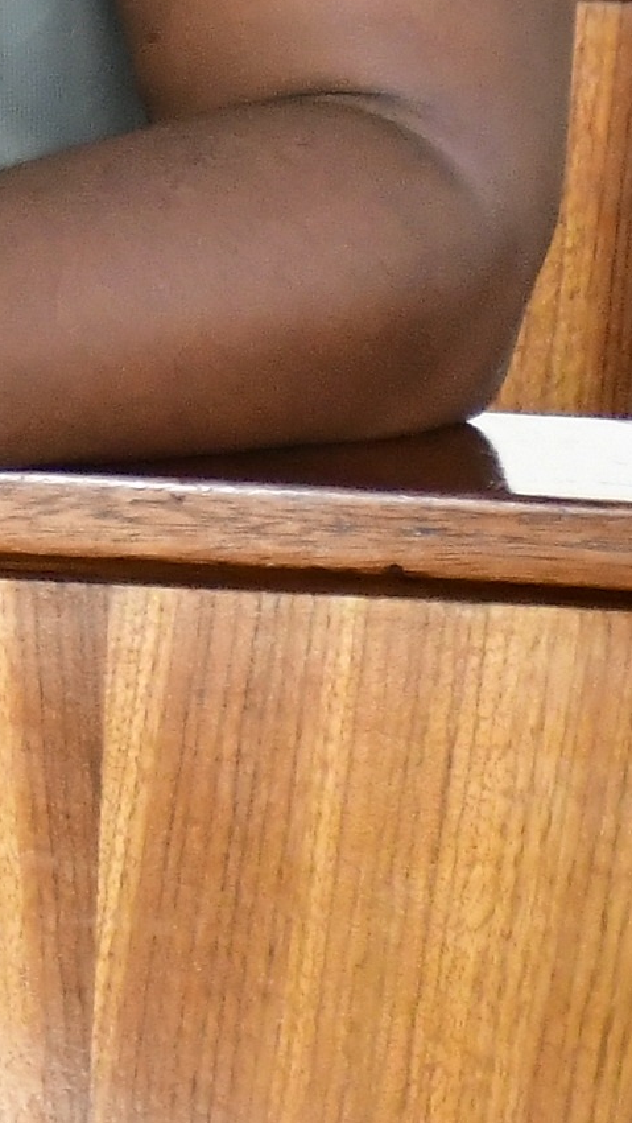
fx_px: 16616
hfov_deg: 2.2
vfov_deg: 3.9
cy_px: -595
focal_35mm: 558
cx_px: -1397
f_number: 5.6
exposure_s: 1/160
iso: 3200
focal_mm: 75
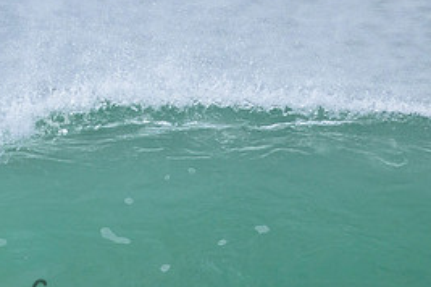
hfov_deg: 0.9
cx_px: 39
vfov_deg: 0.6
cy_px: 239
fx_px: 28599
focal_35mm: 2389
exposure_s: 1/800
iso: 1000
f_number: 11
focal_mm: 800
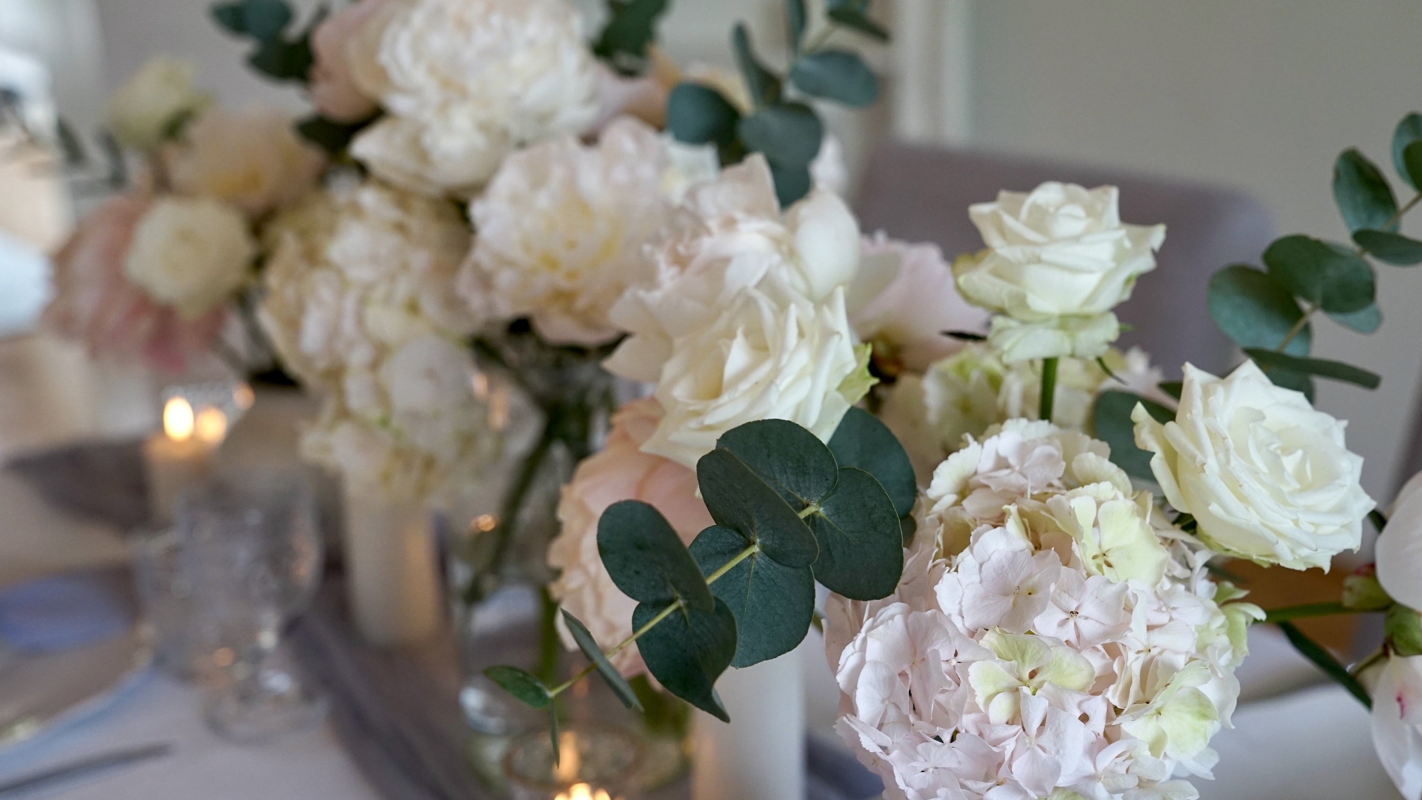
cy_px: 412
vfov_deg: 23.1
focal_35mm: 52
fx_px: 1961
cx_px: 706
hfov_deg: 39.9
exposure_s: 1/160
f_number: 4
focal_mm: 49
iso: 800
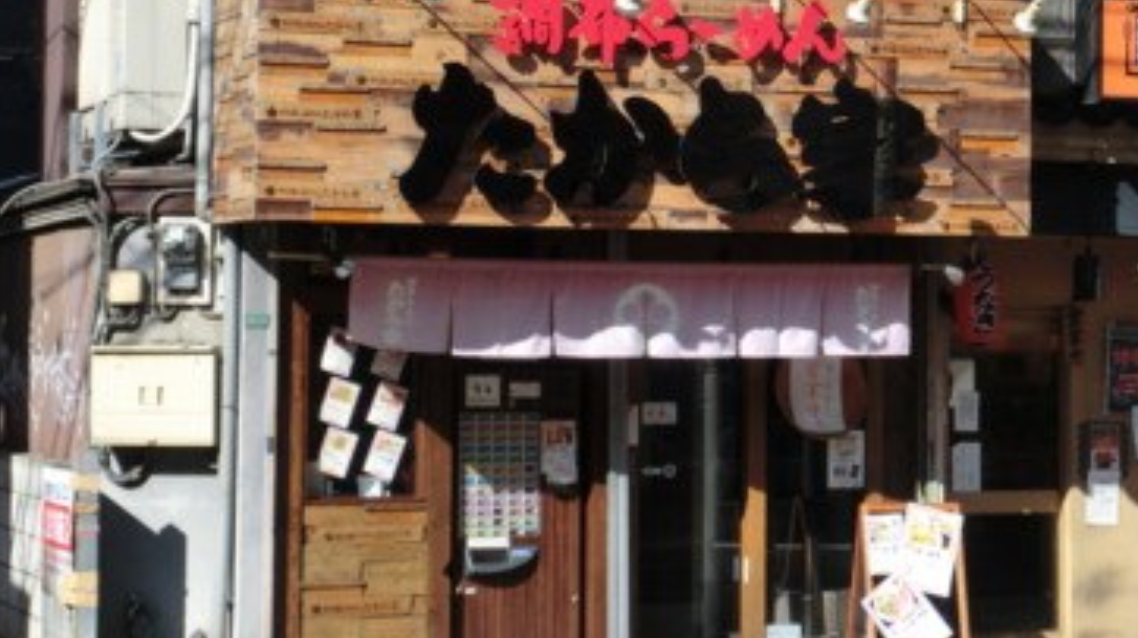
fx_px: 2412
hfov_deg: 26.5
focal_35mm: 80
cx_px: 670
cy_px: 189
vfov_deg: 15.0
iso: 100
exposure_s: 1/640
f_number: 3.8
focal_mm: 10.5
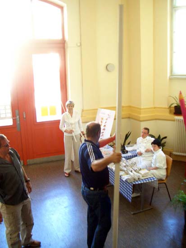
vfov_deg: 52.6
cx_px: 93
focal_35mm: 35
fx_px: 251
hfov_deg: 40.7
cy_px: 124
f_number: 2.6
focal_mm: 5.8
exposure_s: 1/40
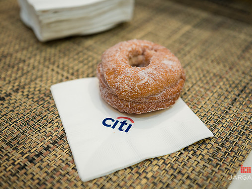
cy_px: 95
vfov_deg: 31.5
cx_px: 132
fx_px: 335
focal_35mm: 46
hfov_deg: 41.2
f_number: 3.2
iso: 400
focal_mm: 42
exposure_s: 1/200
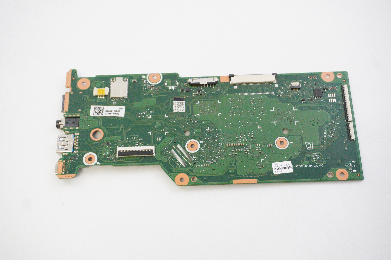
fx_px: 537
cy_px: 130
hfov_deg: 40.0
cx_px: 196
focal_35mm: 50
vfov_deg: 27.2
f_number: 5.6
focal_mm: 33
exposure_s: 1/320
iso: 6400
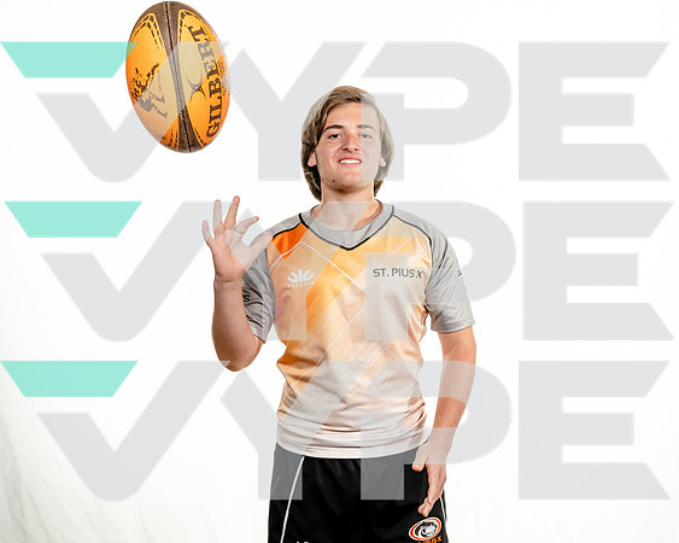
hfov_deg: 33.3
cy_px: 272
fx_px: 1131
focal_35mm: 56
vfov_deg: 27.0
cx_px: 407
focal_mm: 50
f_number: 8
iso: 160
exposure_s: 1/250
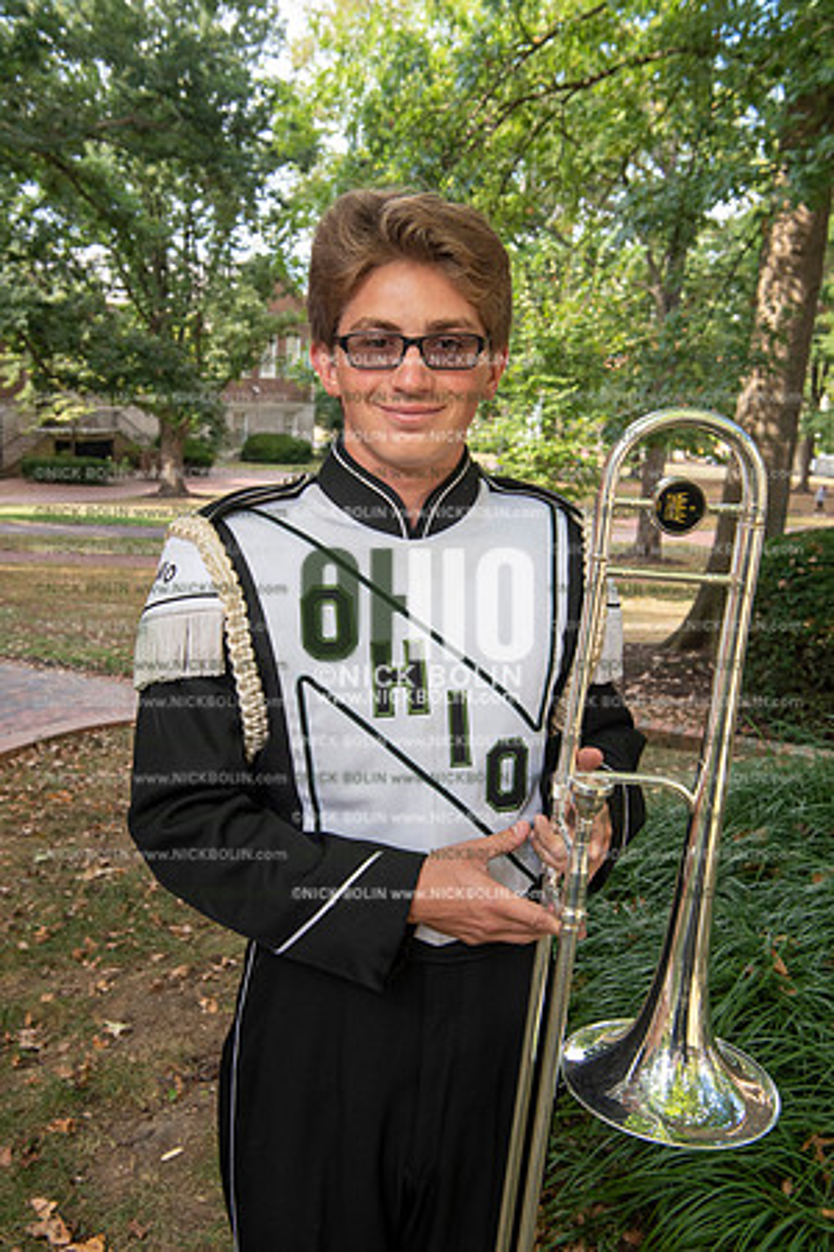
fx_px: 1251
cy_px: 626
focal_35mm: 36
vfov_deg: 53.1
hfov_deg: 36.9
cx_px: 417
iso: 500
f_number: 8
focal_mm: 36
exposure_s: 1/100
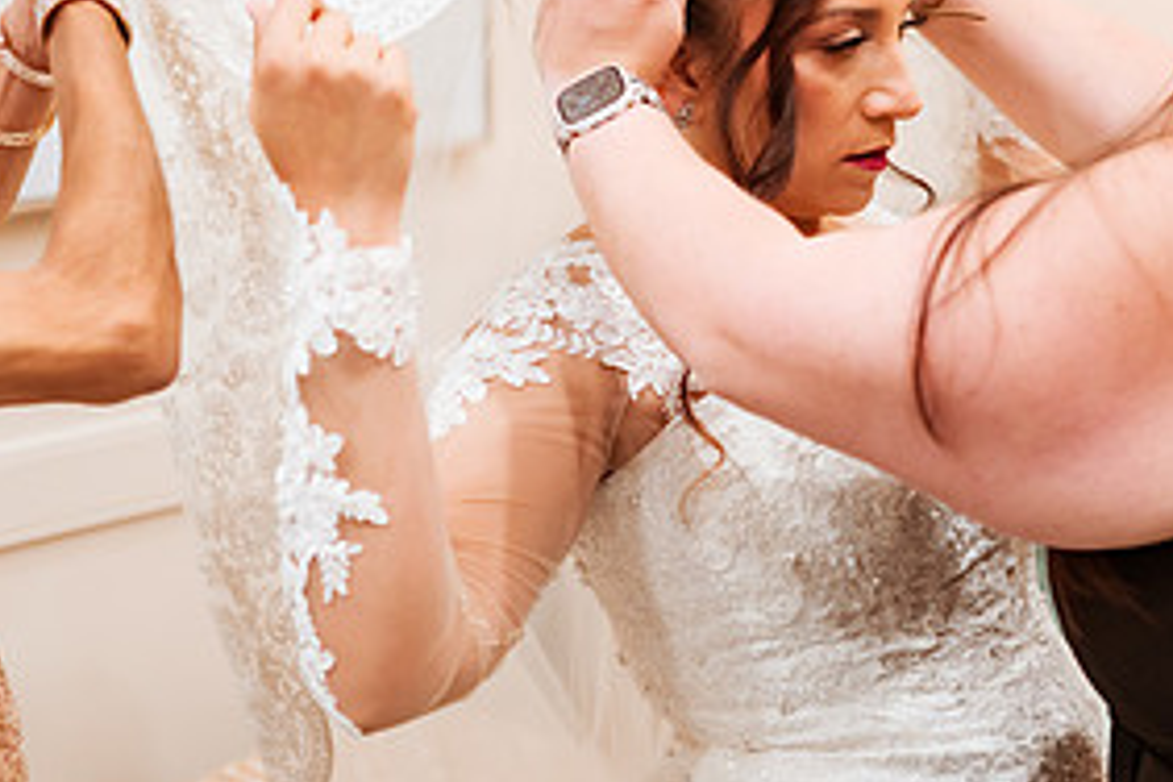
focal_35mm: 72
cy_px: 164
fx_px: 2346
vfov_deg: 18.8
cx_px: 603
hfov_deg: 28.1
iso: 1250
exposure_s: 1/500
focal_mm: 35
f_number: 1.8
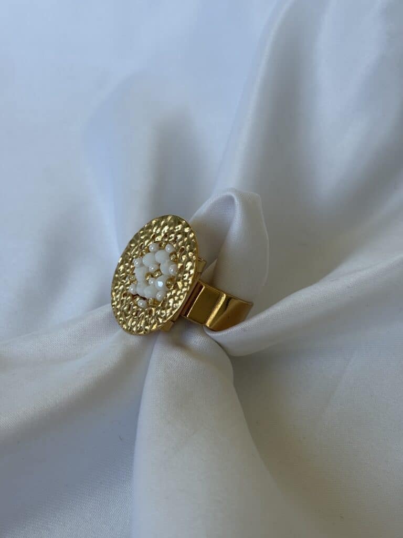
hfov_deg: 28.0
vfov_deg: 36.8
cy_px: 269
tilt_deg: -44.2
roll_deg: -1.0
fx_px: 807
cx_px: 202
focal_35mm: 52
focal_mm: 5.96
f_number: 1.6
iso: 32
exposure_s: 1/121
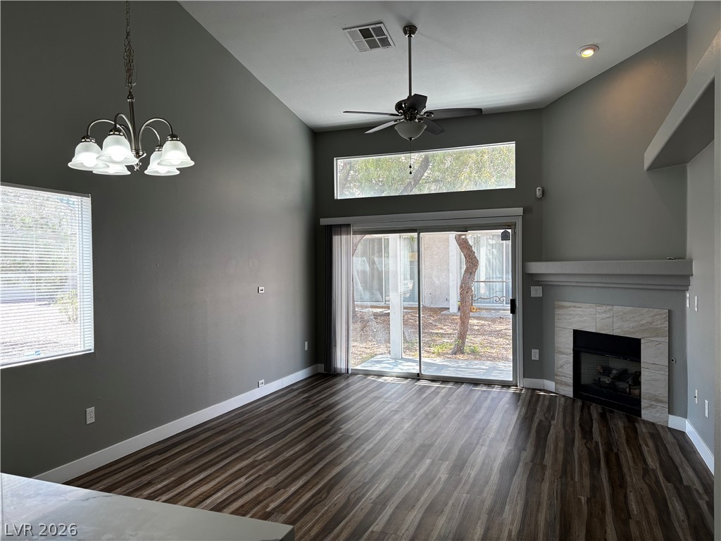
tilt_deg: -1.4
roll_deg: +1.1
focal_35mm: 26
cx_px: 360
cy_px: 270
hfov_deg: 67.3
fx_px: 542
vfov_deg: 53.1
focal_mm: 5.96
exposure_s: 1/120
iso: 40
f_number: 1.6
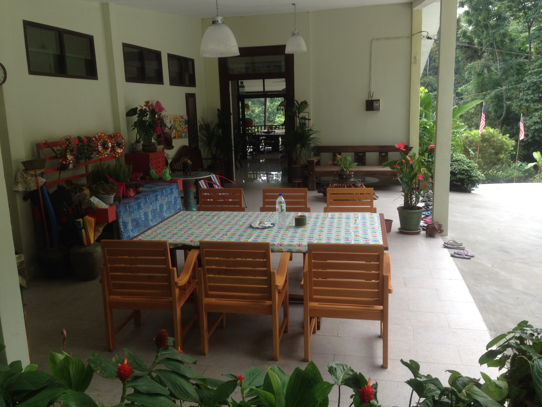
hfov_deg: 55.4
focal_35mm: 33
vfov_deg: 42.9
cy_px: 204
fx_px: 517
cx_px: 271
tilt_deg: -11.1
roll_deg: +0.2
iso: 50
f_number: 2.4
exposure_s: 1/120
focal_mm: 4.12
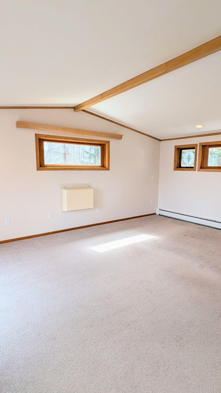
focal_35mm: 18
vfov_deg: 92.7
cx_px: 111
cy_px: 200
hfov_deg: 61.0
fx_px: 188
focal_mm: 2.02
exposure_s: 1/172
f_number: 1.7
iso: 47
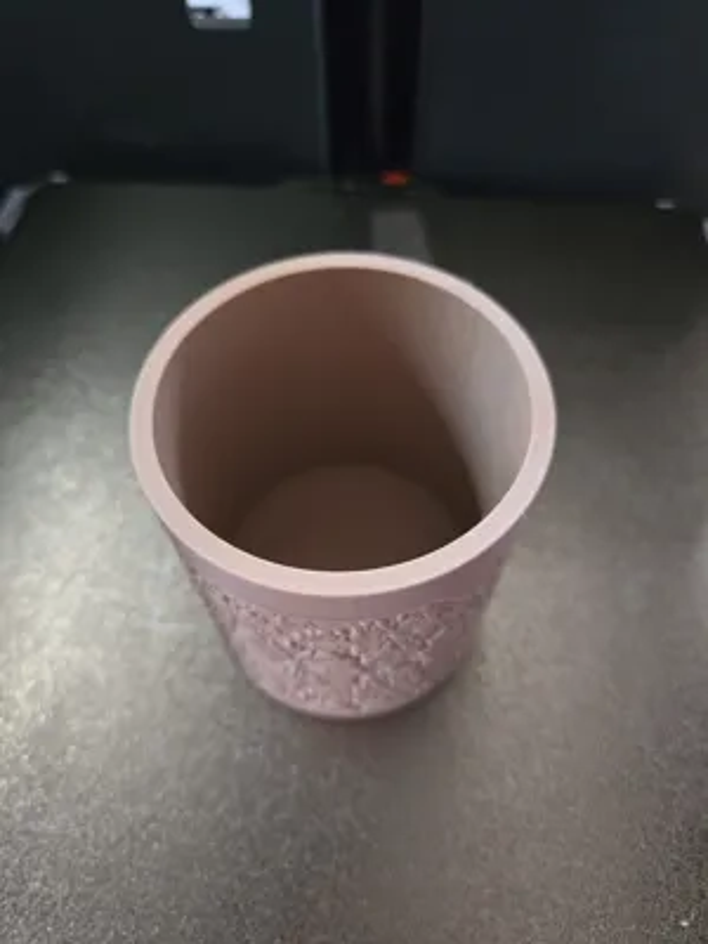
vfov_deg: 73.9
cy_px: 472
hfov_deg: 58.9
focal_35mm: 23
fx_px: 627
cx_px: 354
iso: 1250
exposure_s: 1/60
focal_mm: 5.4
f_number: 1.8
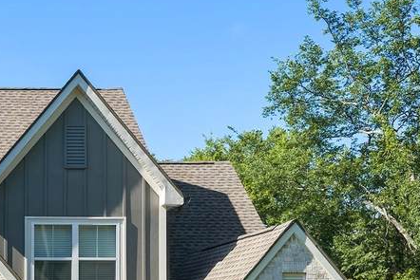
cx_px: -60
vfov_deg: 16.2
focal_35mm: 81
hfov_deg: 23.3
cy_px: 332
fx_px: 945
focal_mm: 14.4
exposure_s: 1/1600
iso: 200
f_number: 2.8
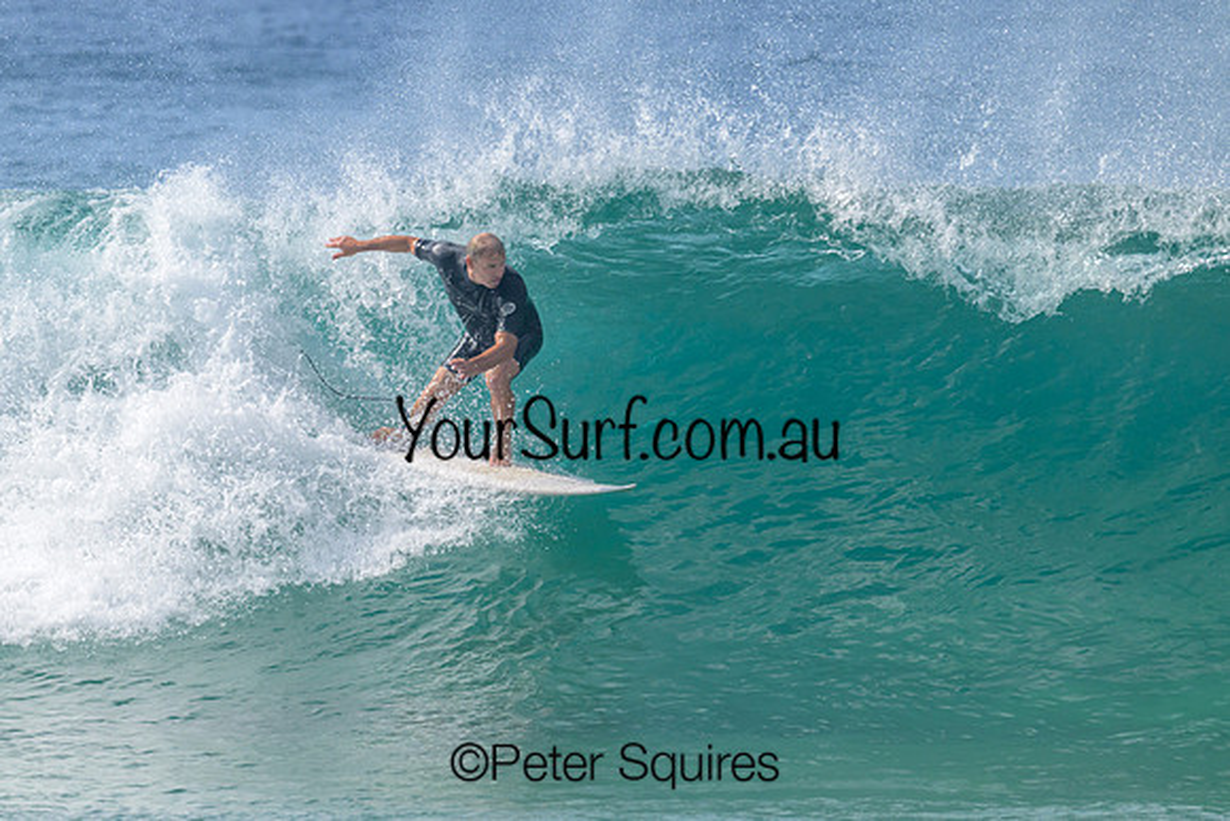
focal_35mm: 680
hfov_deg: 3.0
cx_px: 470
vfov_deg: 2.0
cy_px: 405
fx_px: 23223
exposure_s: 1/2000
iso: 640
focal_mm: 550
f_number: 11
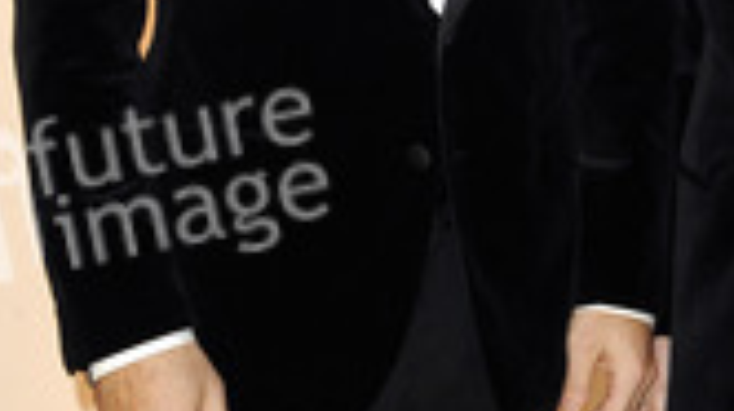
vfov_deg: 5.6
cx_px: 586
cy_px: -27
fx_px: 4180
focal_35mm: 215
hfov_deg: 10.0
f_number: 7.1
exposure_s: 1/200
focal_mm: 85
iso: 1600
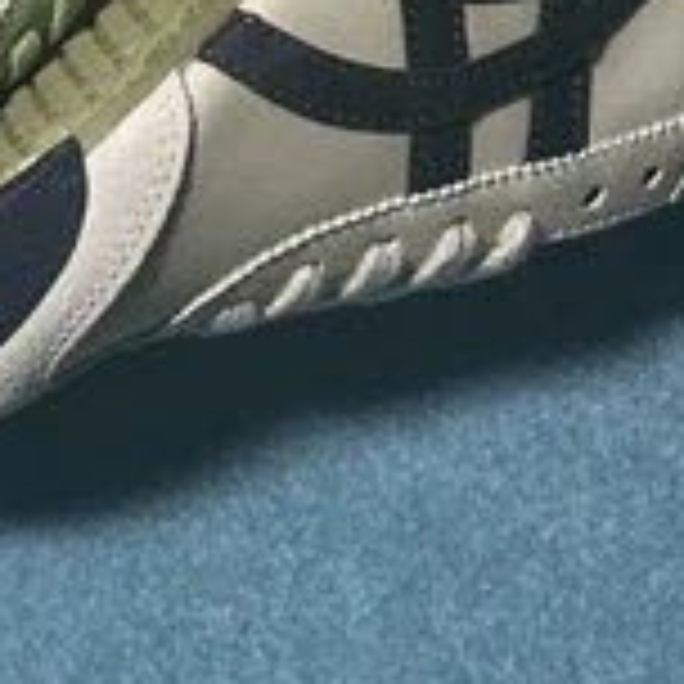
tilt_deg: -70.0
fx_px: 3376
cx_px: -860
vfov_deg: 11.2
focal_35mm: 151
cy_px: -315
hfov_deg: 10.3
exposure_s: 1/111
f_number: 1.5
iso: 32
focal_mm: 5.7
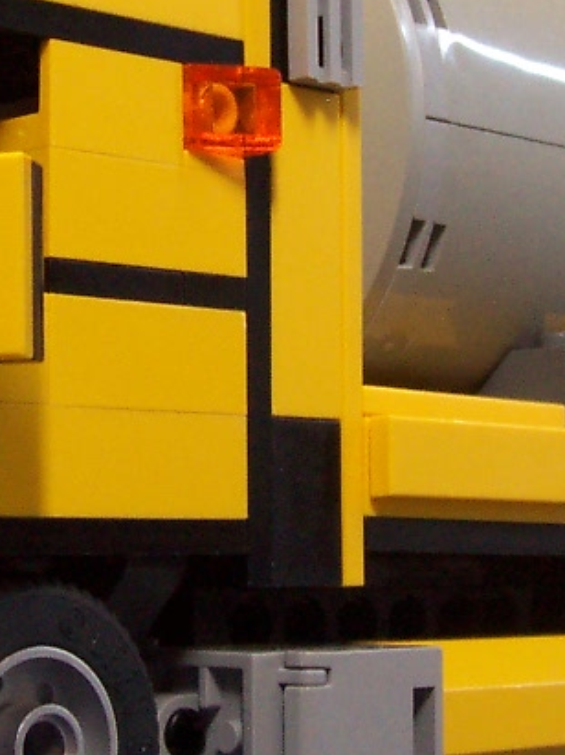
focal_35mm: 108
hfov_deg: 13.7
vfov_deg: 18.2
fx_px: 2352
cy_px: 281
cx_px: 233
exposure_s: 1/10
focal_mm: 5.6
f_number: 2.8
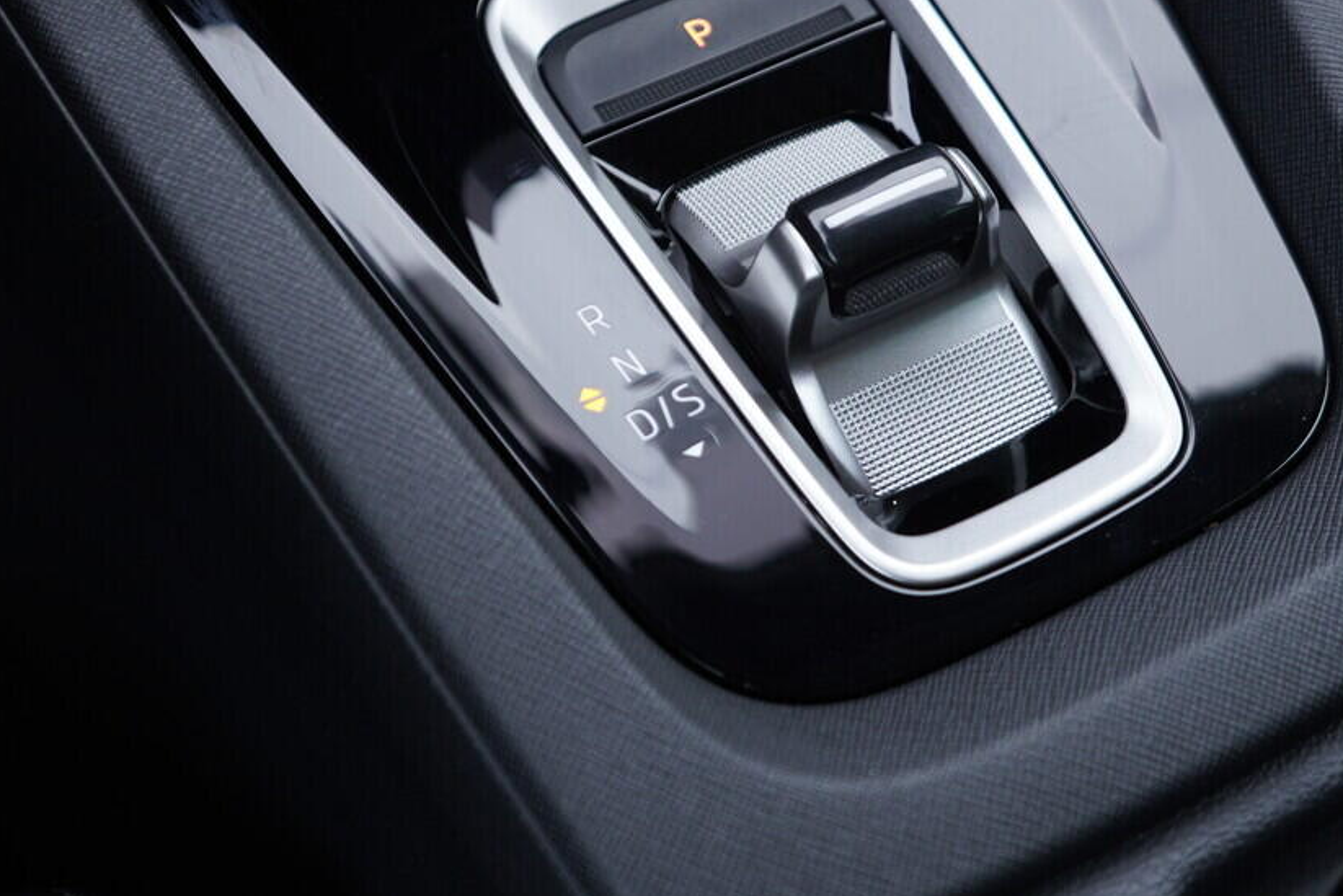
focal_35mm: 63
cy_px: 331
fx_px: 2351
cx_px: 685
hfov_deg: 31.9
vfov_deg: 21.5
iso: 160
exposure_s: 1/40
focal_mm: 24
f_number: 2.8
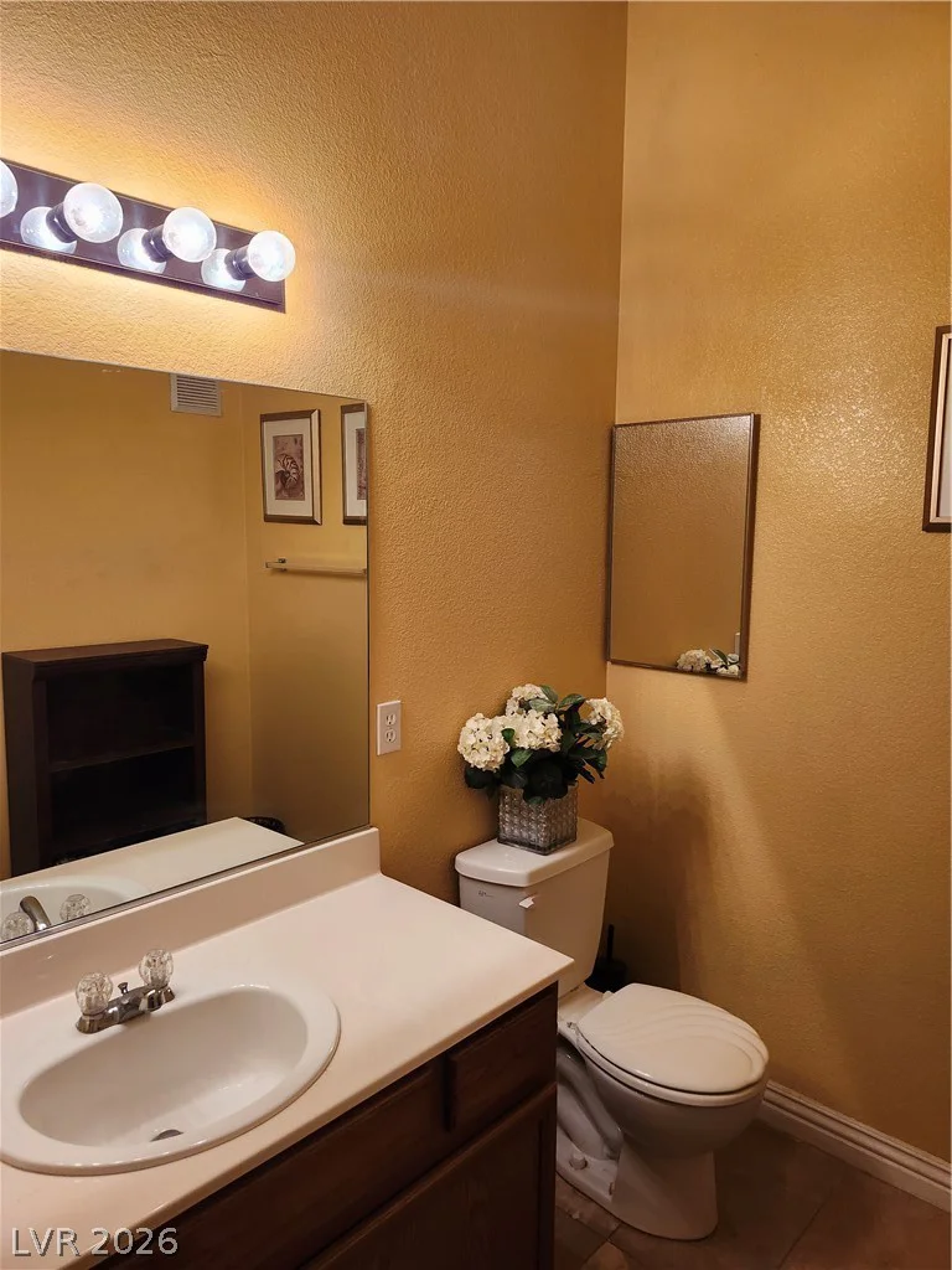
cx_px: 476
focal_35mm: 23
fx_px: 843
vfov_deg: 73.9
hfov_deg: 58.9
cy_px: 635
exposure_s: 1/120
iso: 320
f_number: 1.8
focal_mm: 5.54
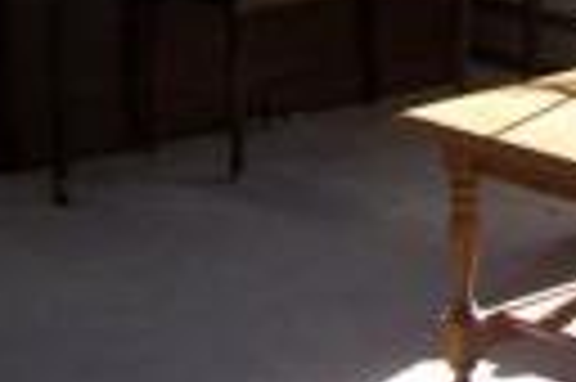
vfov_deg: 7.5
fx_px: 2860
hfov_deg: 11.3
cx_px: 688
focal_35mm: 179
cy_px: -274
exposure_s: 1/100
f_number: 2.8
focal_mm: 6.3
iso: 64
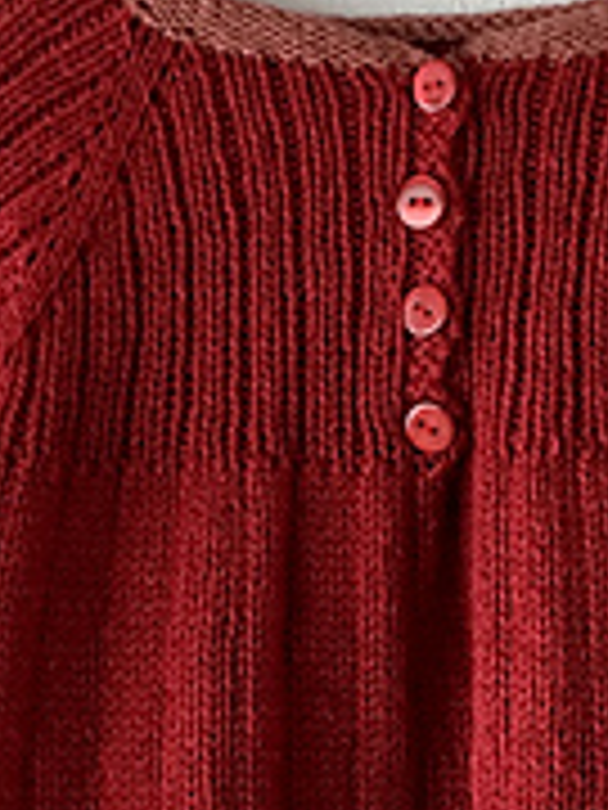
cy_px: 558
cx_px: 423
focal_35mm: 103
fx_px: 2412
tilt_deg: +0.6
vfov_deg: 19.0
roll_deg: +0.7
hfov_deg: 14.3
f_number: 2.2
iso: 125
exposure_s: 1/33
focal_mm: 4.15
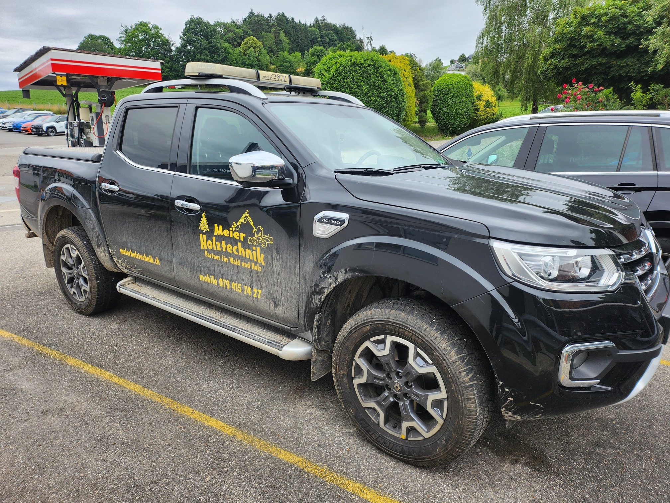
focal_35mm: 24
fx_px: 465
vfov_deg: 56.8
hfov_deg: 71.6
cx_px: 335
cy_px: 252
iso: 50
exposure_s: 1/248
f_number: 1.8
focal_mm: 5
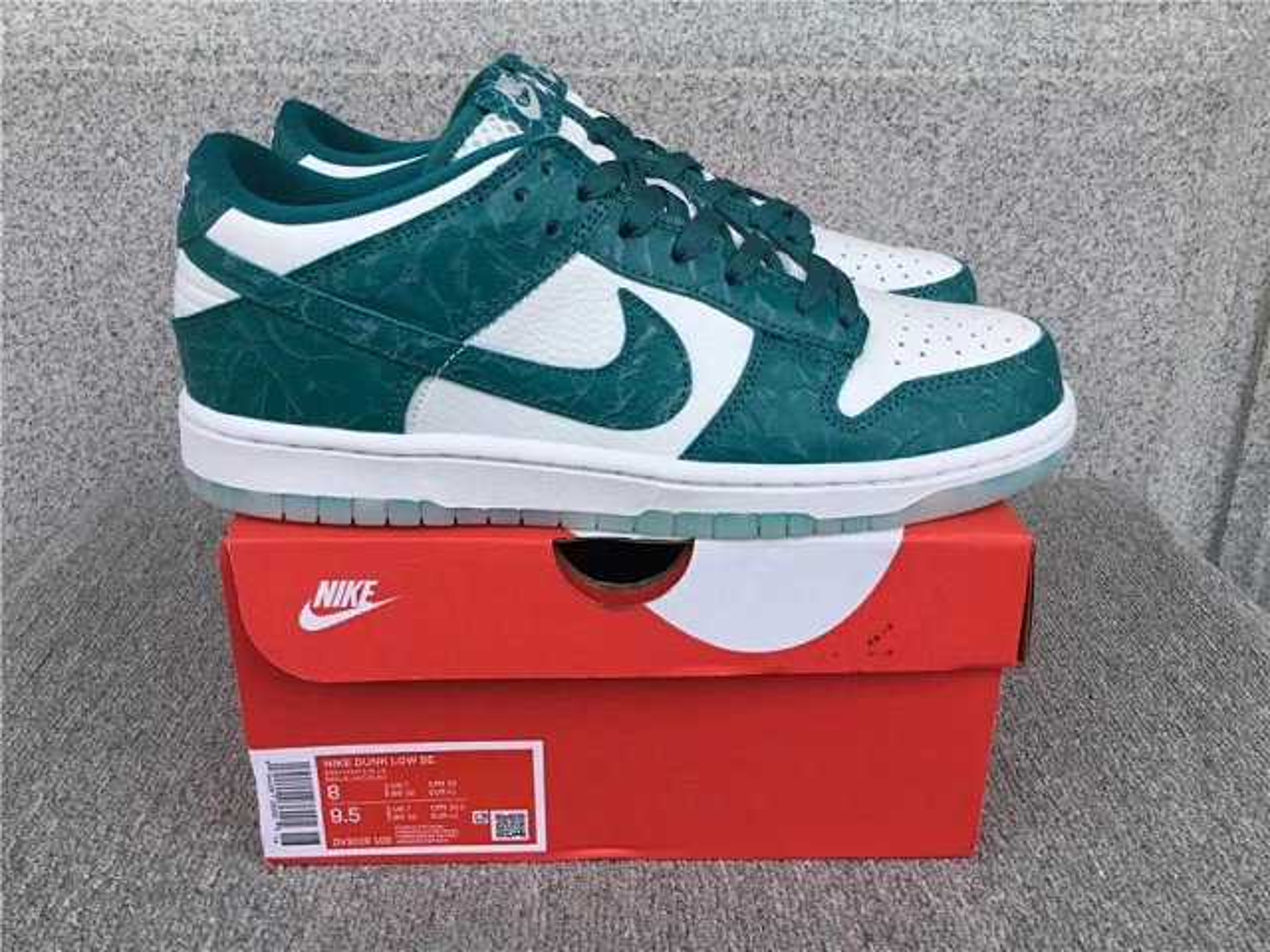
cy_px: 476
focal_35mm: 31
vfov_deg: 45.4
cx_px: 635
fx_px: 1137
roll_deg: +0.2
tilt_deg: -22.4
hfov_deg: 58.4
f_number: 2.4
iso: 25
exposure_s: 1/401
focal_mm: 3.3
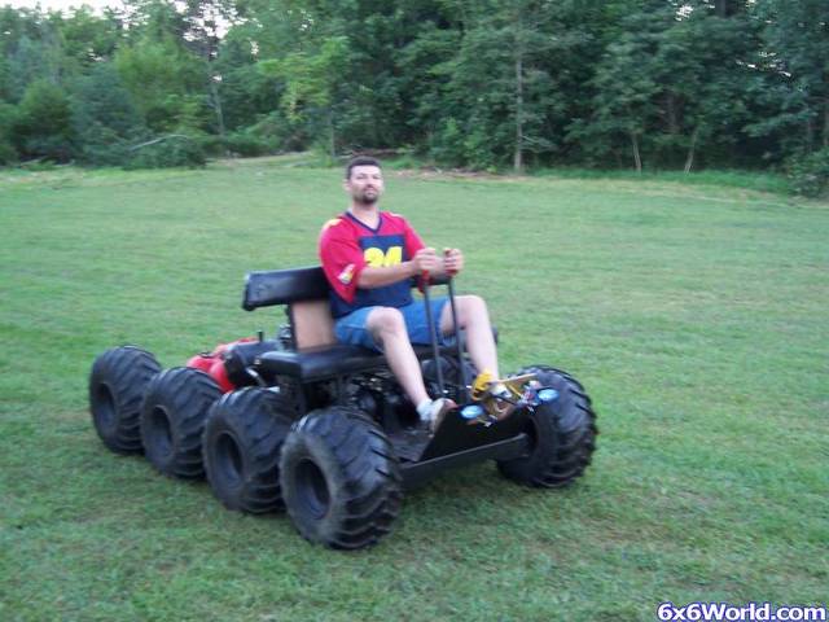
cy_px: 311
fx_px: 1054
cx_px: 414
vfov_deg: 32.9
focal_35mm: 44
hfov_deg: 42.9
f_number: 3.3
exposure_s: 1/8
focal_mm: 7.3
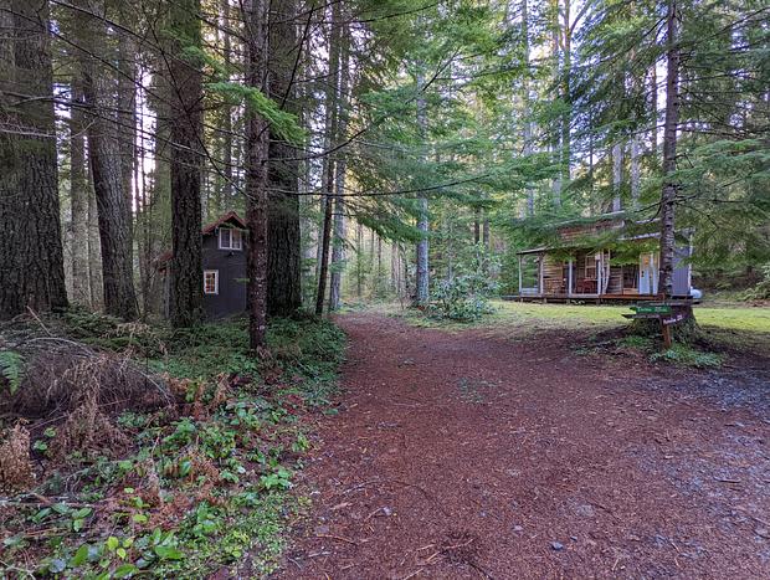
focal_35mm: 16
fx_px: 356
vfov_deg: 78.3
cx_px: 385
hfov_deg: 94.4
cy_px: 290
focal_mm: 2.22
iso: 85
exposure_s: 1/23.8
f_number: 2.2
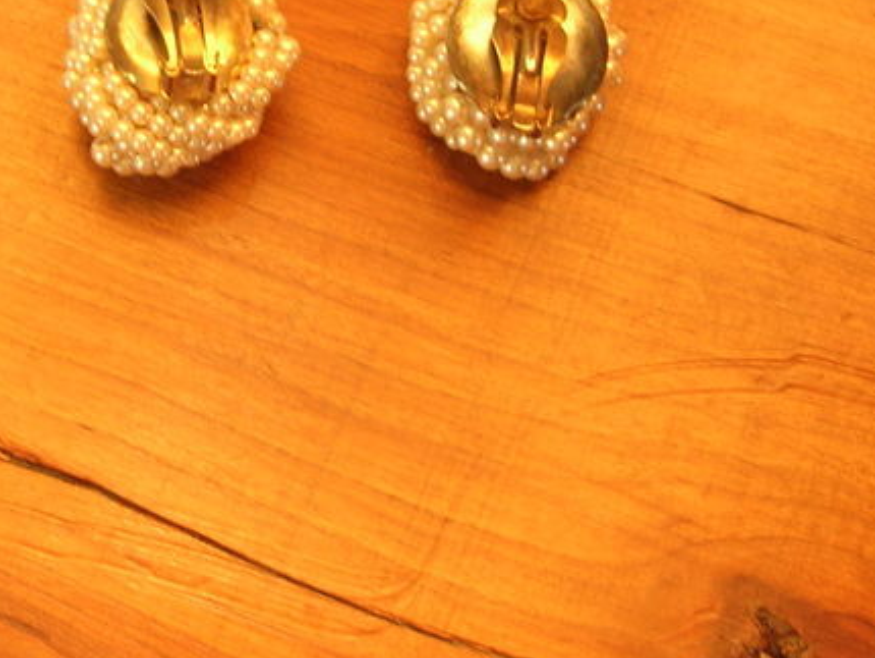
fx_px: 1998
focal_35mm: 79
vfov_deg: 18.3
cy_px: 37
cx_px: 295
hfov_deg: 24.6
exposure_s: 1/4.8
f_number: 2.9
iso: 50
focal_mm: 5.7
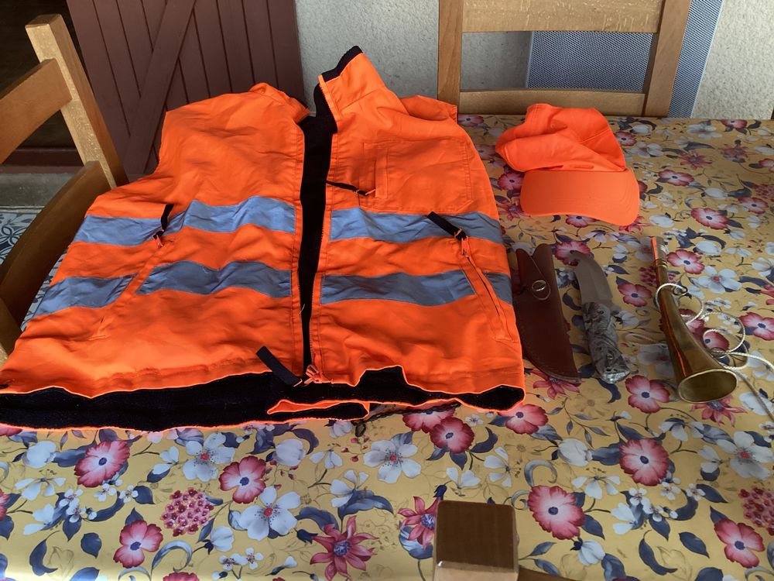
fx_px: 693
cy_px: 290
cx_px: 387
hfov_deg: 58.4
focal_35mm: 31
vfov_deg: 45.4
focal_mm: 3.3
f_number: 2.4
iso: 250
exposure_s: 1/60
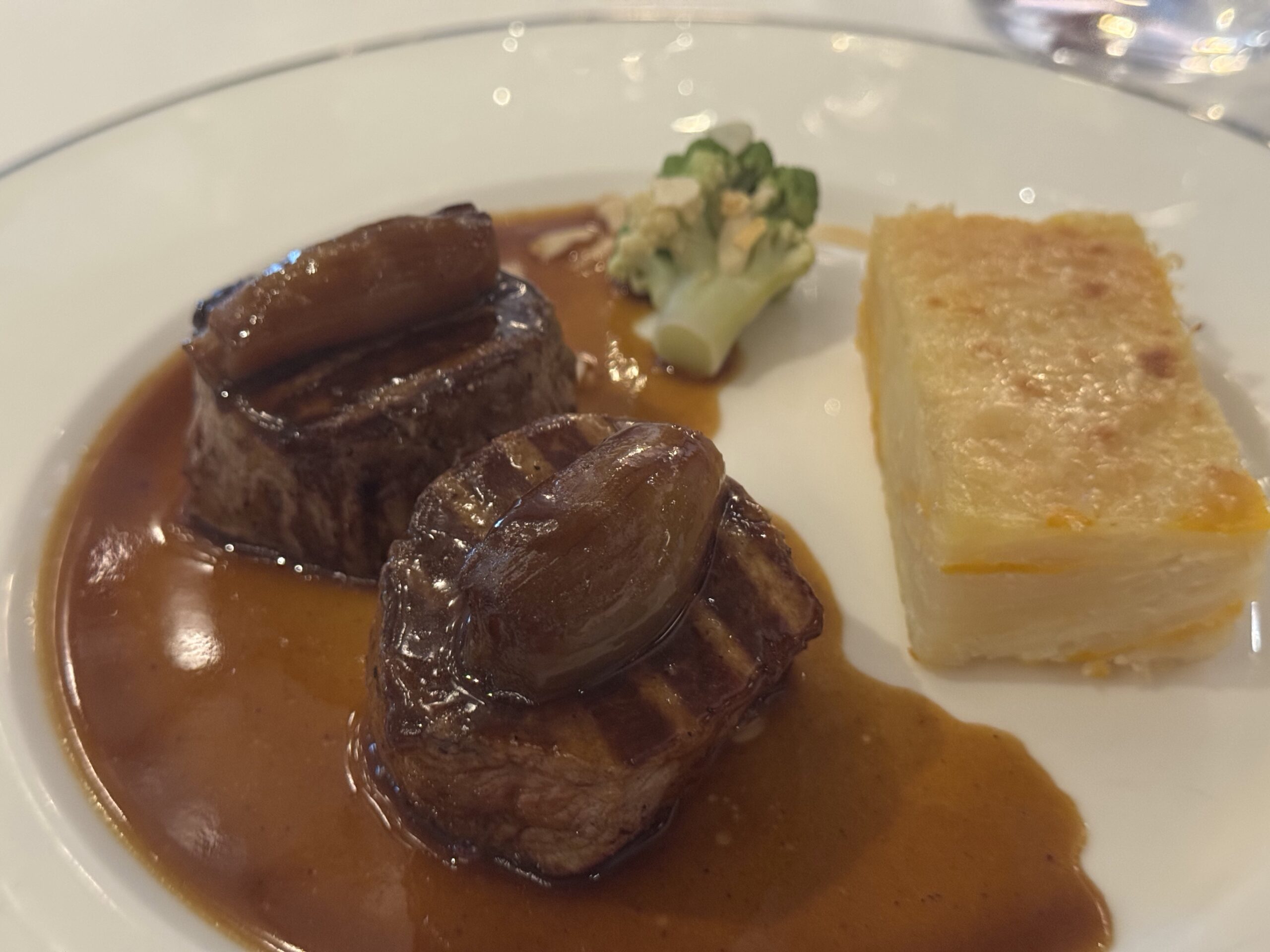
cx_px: 635
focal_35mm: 48
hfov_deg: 39.7
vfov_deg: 30.3
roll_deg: +1.3
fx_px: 1761
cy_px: 476
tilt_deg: -39.8
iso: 640
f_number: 1.78
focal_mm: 6.76
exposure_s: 1/30
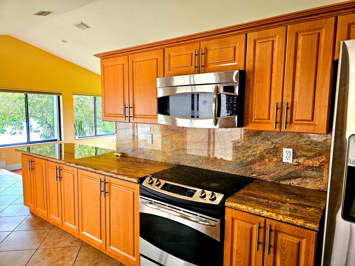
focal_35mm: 23
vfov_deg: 58.9
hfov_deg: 73.9
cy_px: 133
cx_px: 178
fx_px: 236
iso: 125
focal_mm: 6.3
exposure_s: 1/120
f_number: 1.7
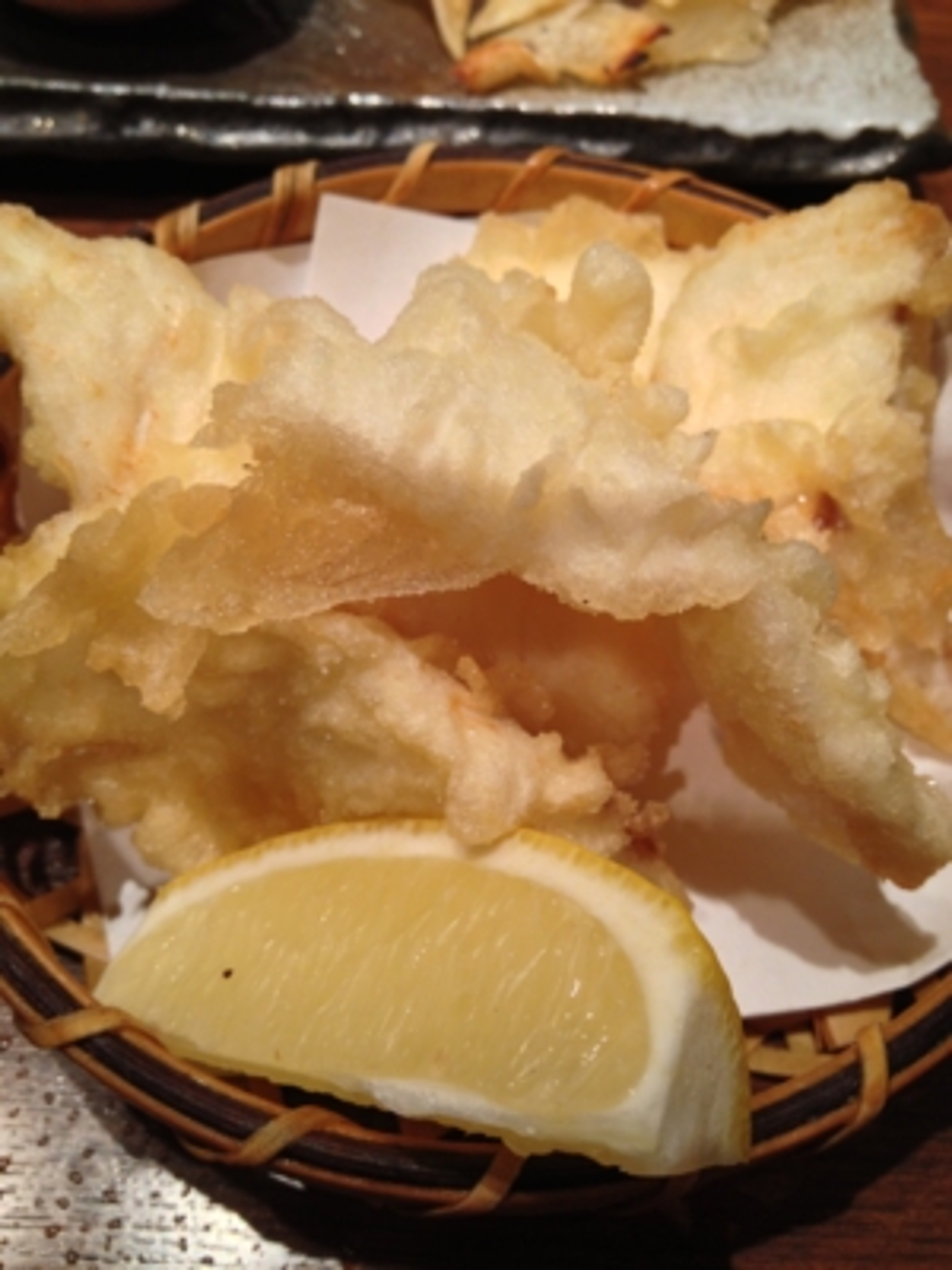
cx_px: 476
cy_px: 635
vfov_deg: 52.6
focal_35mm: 35
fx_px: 1283
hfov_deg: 40.7
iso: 80
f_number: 2.4
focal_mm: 4.28
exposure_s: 1/20
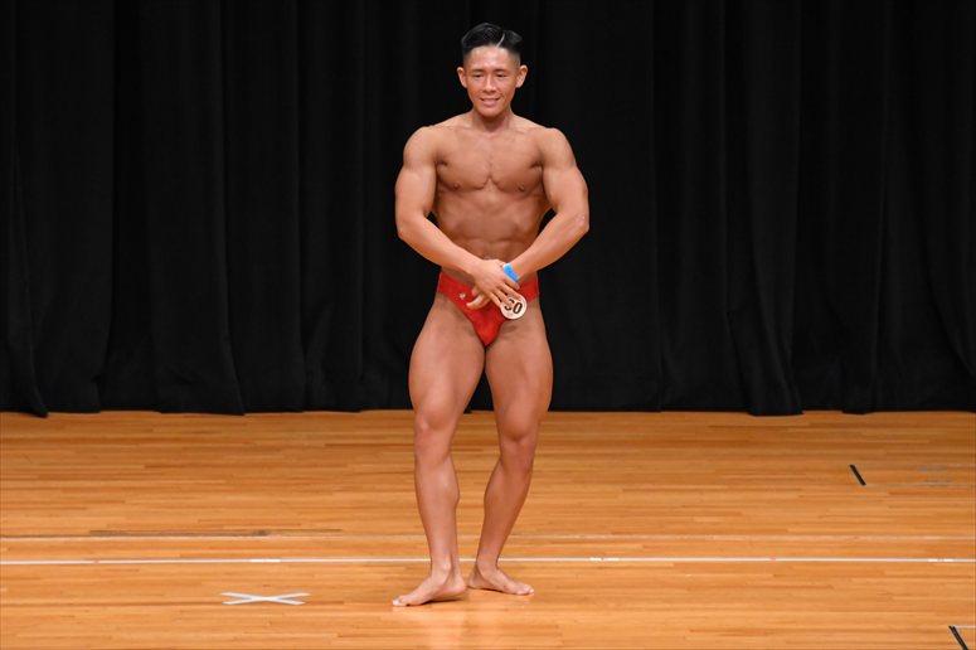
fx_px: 8129
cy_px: 325
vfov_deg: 4.6
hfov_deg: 6.9
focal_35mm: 300
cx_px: 488
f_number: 5.6
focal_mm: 200
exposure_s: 1/400
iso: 3200
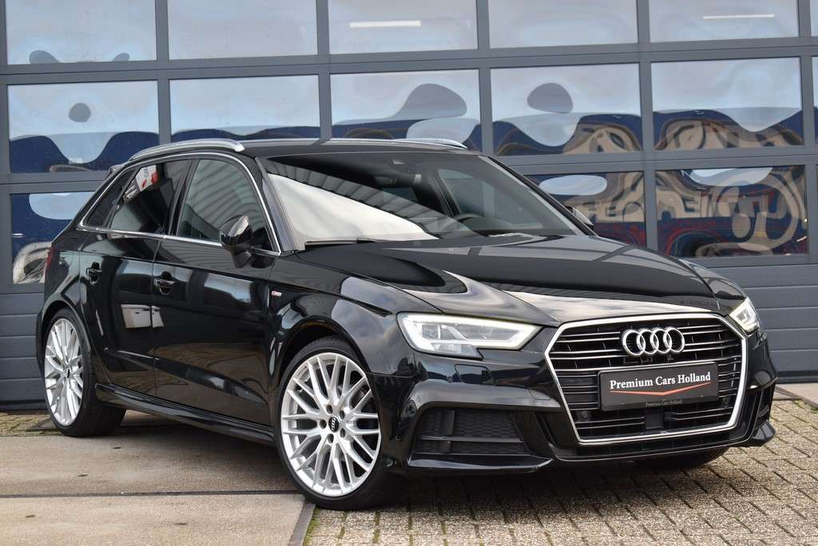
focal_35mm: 82
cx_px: 409
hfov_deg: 24.6
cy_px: 273
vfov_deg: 16.6
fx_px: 1876
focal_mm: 55
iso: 400
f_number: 6.3
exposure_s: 1/160
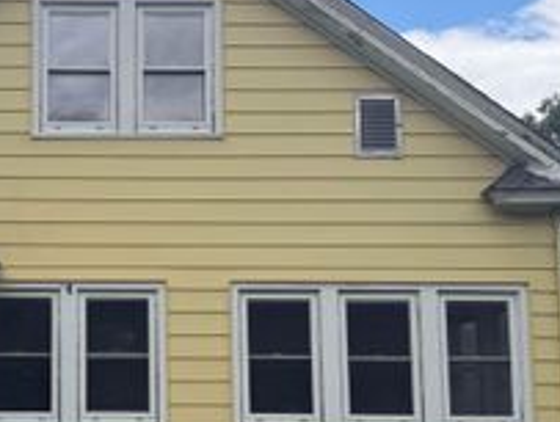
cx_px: 44
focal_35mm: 59
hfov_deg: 31.0
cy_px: 308
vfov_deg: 24.7
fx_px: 956
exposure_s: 1/3759
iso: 80
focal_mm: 6.76
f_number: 1.78
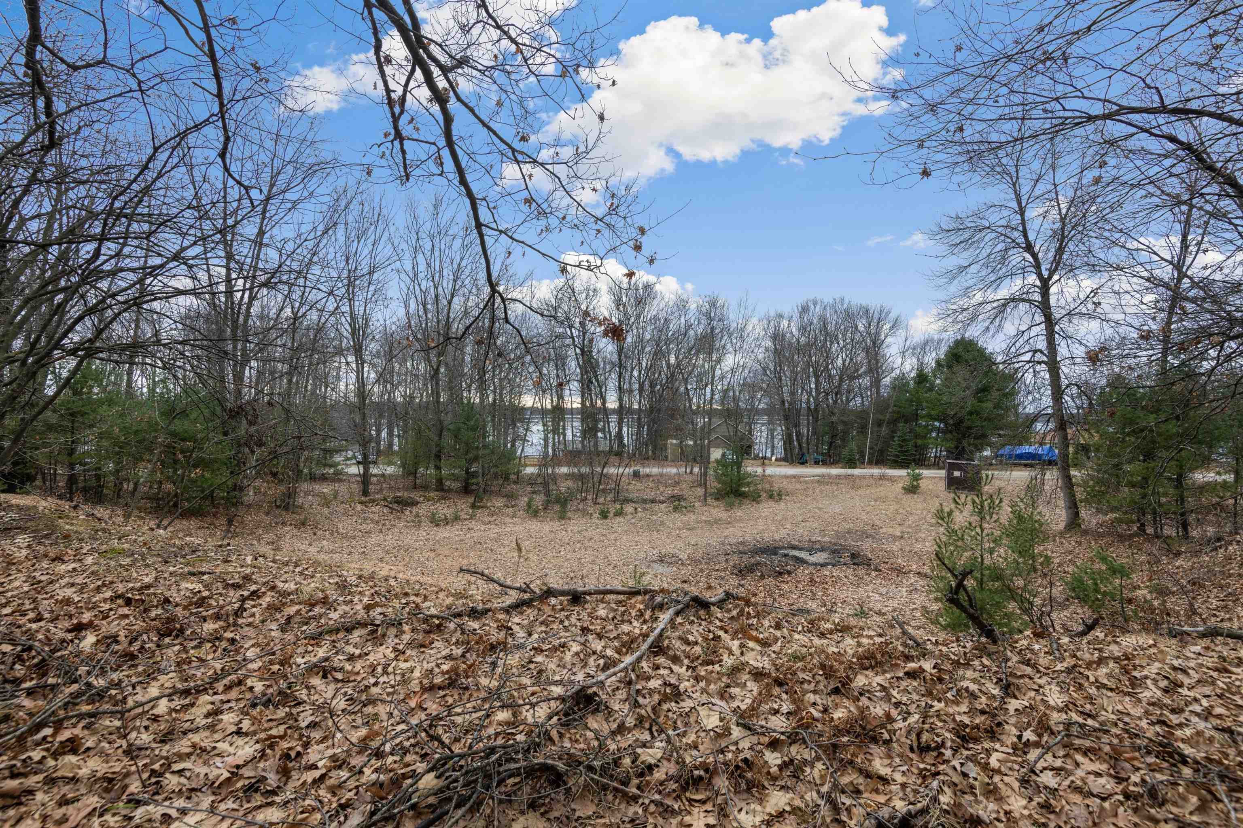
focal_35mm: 16
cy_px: 414
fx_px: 552
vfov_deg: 73.7
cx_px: 622
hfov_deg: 96.7
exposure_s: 1/40
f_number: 10
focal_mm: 16
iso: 100
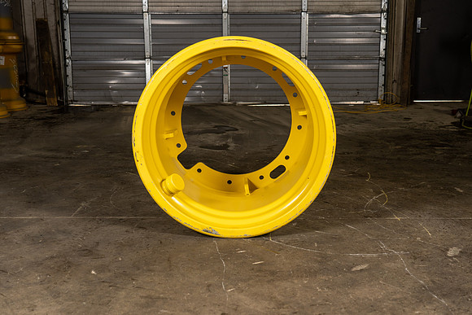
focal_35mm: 46
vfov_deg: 29.3
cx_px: 236
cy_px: 158
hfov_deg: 42.7
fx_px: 603
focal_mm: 46
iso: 500
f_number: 5.6
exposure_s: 1/100
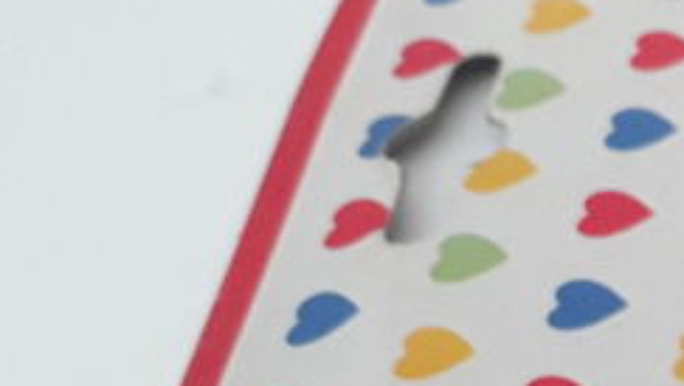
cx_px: 1250
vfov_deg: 9.8
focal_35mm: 121
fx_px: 2196
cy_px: 549
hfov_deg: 15.2
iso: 160
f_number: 1.9
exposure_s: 1/33
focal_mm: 3.6
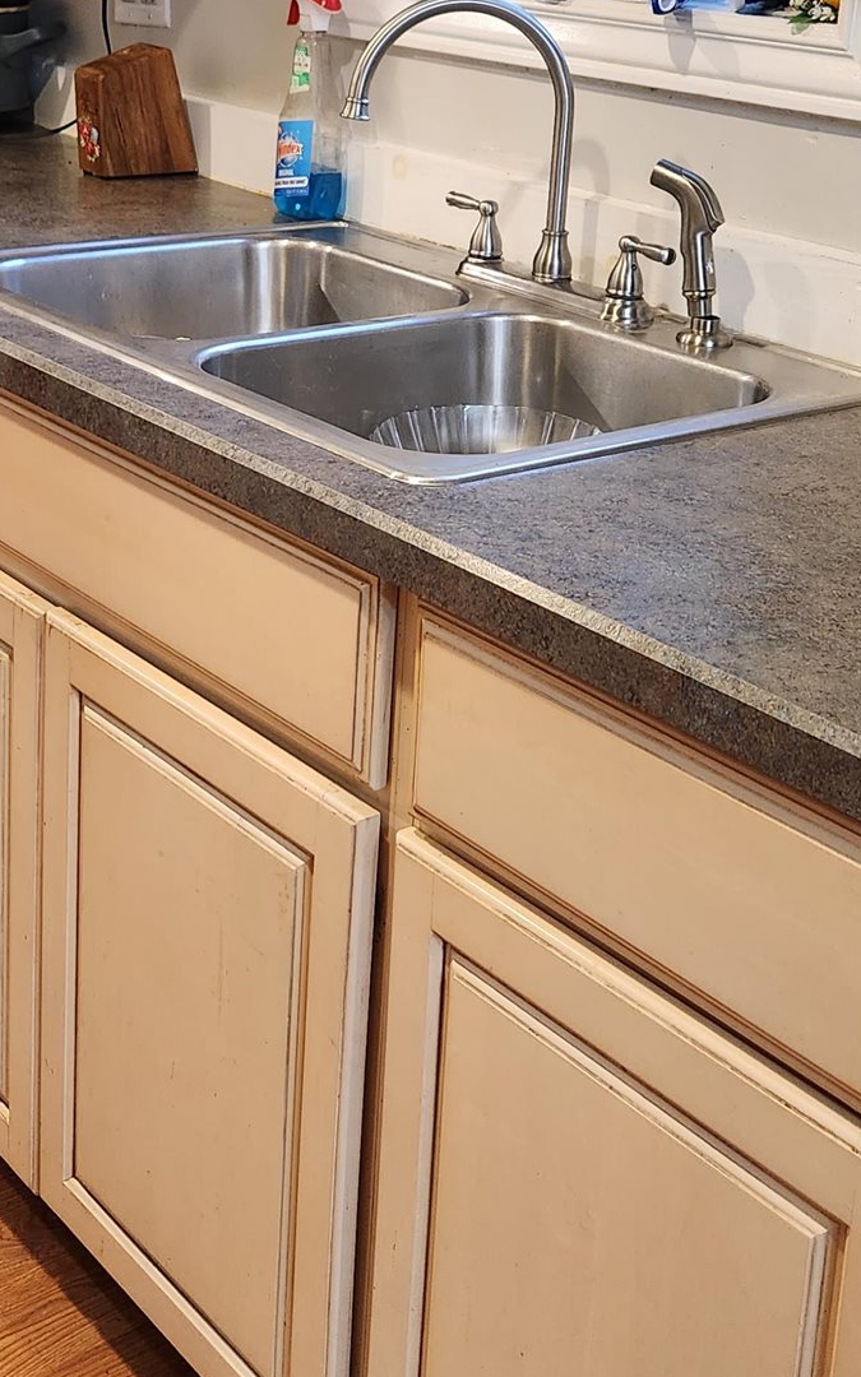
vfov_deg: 38.2
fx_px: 1952
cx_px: 420
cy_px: 404
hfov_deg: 24.9
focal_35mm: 52
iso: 500
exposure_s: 1/120
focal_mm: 5.4
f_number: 1.8
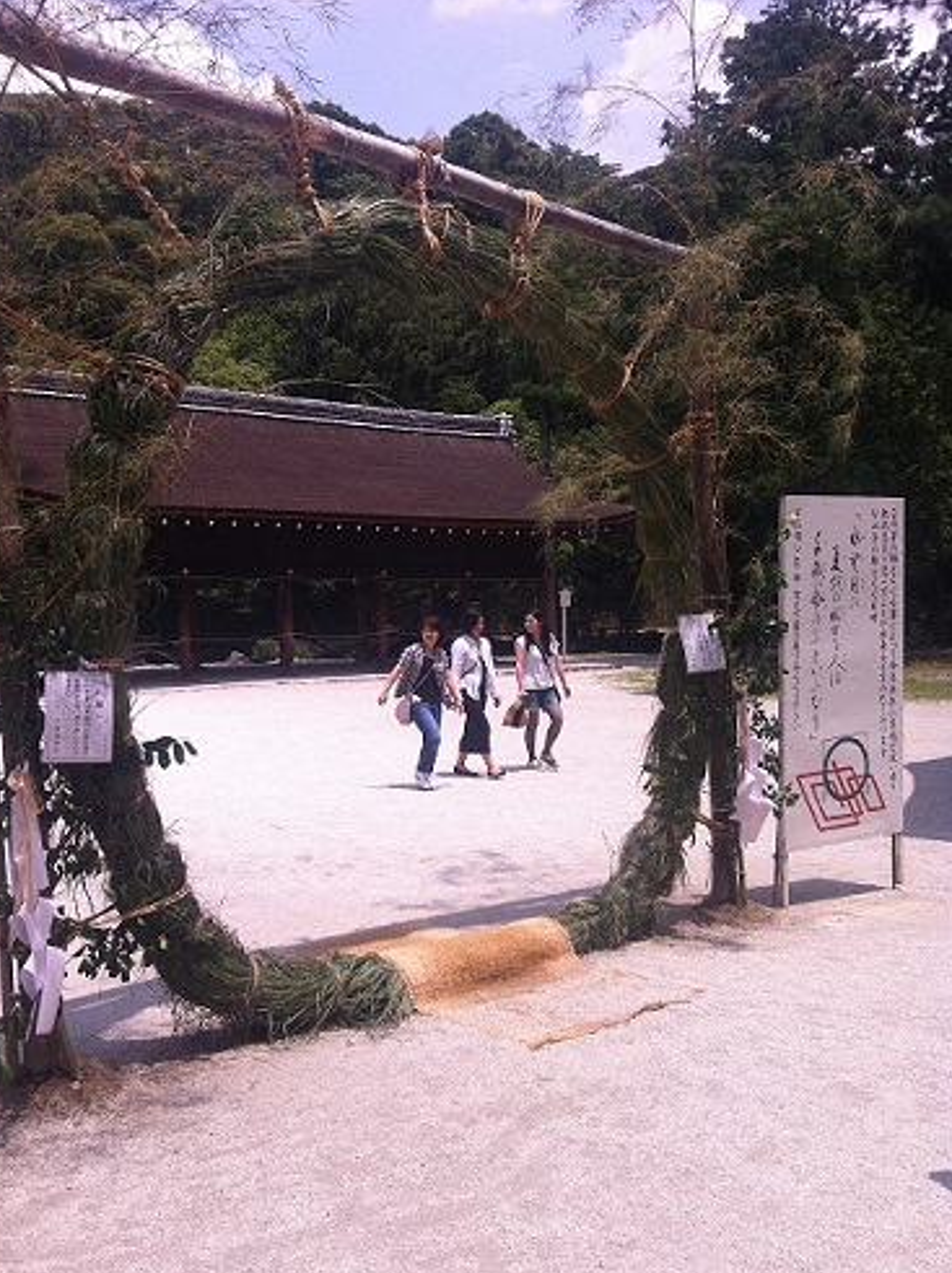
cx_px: 464
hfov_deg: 38.6
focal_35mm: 37
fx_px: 1360
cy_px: 660
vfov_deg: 50.2
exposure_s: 1/2011
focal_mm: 3.85
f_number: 2.8
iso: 80
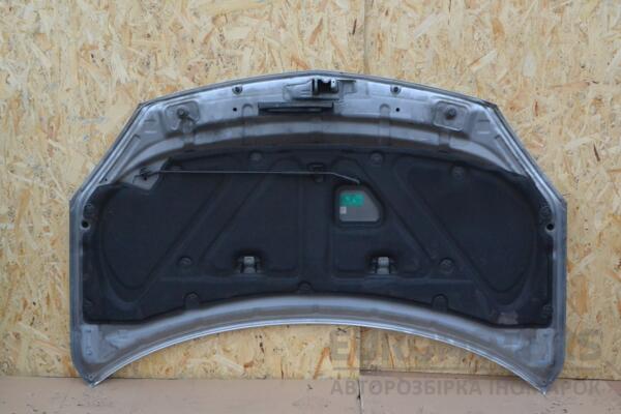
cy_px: 207
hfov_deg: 43.6
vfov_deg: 29.9
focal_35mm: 45
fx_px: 776
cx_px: 310
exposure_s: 1/640
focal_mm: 30
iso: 3200
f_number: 10
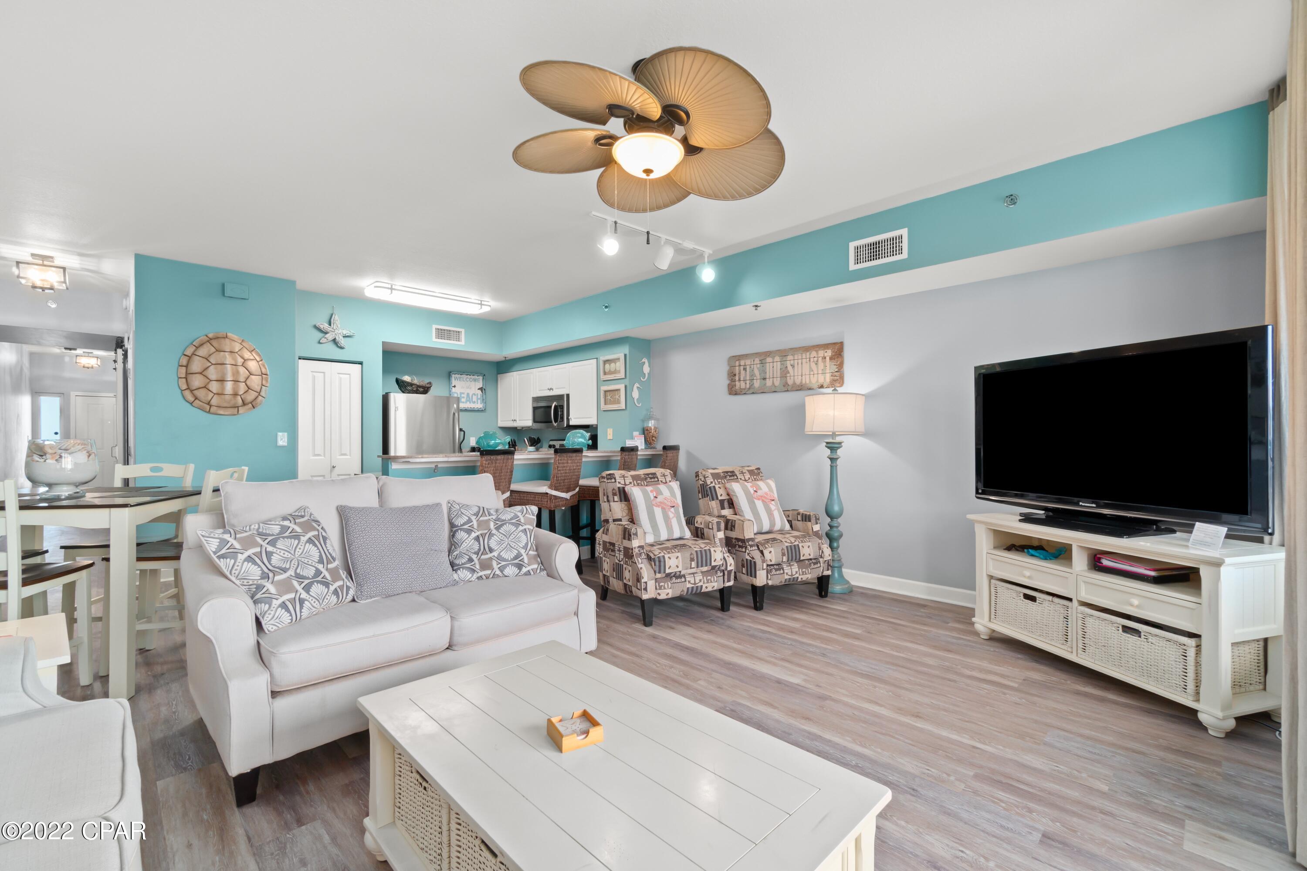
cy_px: 436
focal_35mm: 15
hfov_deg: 100.4
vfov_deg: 77.3
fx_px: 545
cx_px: 654
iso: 800
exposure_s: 1/4
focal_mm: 10
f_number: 8
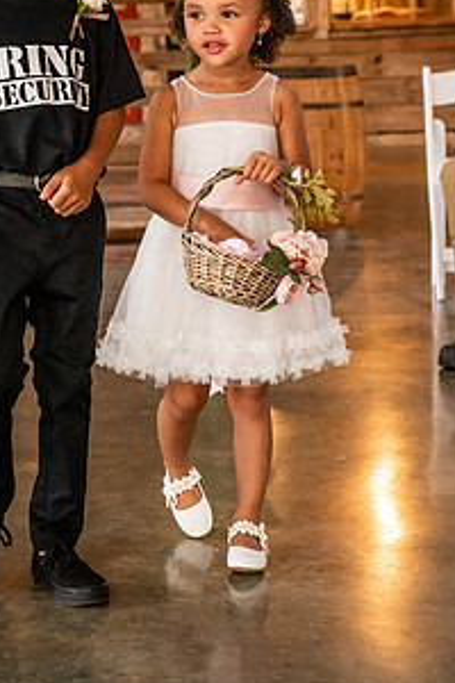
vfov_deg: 19.4
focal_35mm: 105
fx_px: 1990
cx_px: 141
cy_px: 241
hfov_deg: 13.0
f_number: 5
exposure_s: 1/125
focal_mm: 70
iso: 10000
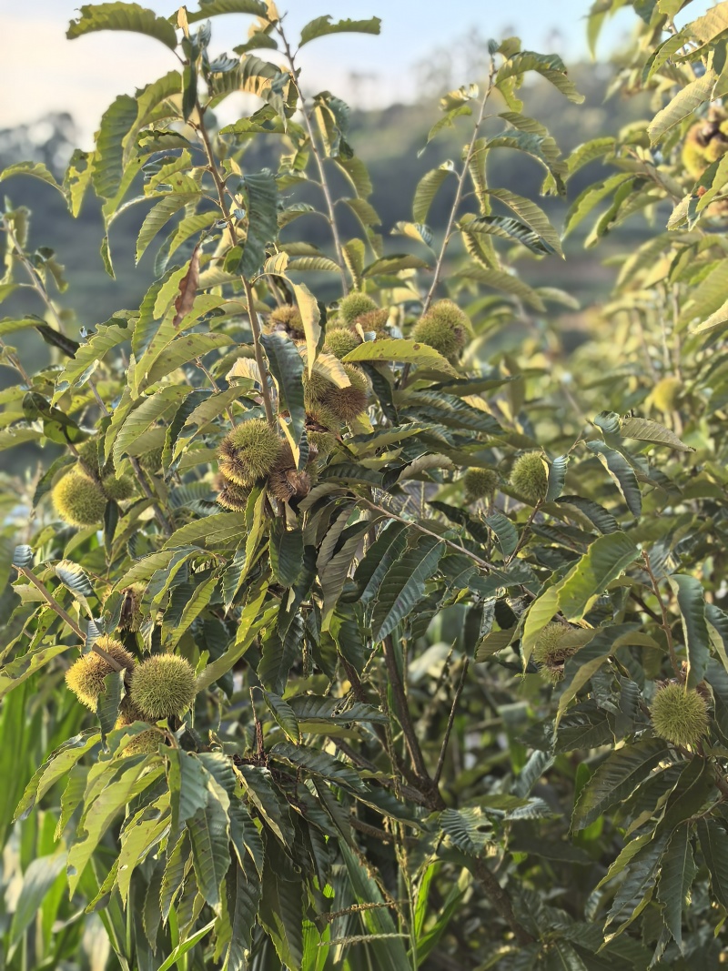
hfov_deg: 27.0
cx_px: 364
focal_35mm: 54
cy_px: 486
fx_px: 1515
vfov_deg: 35.5
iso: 50
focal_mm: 6.98
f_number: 2
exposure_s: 1/385
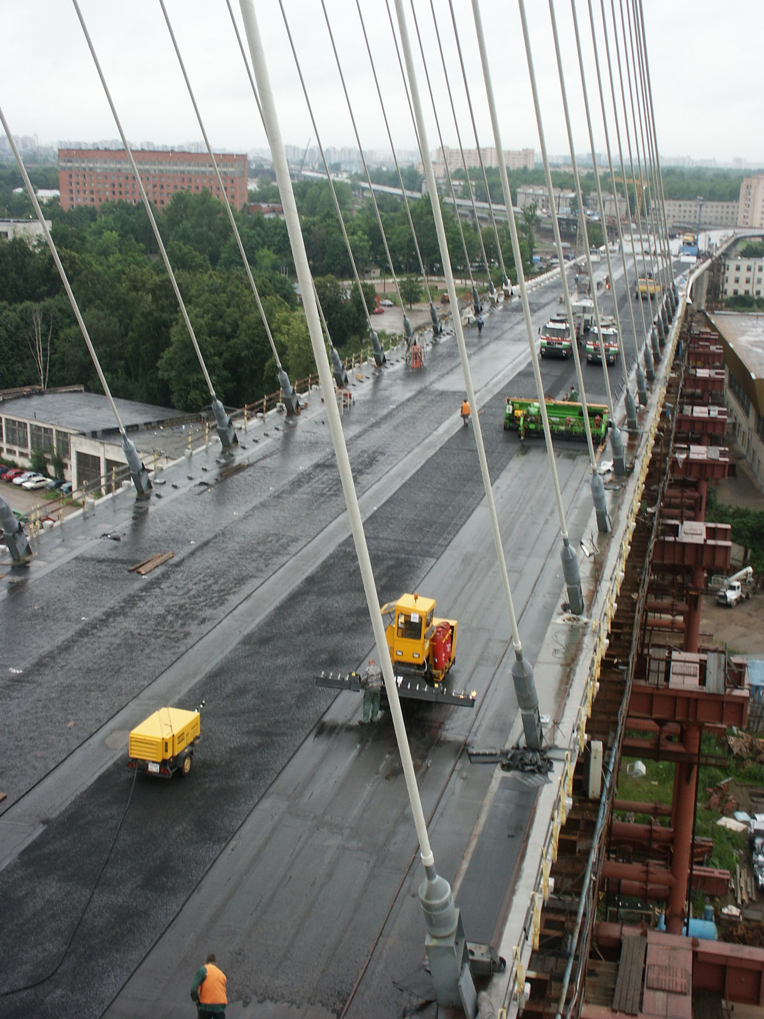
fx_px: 1295
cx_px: 382
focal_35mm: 44
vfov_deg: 42.9
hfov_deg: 32.9
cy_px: 510
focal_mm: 11.54
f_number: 6.7
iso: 100
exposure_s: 1/45
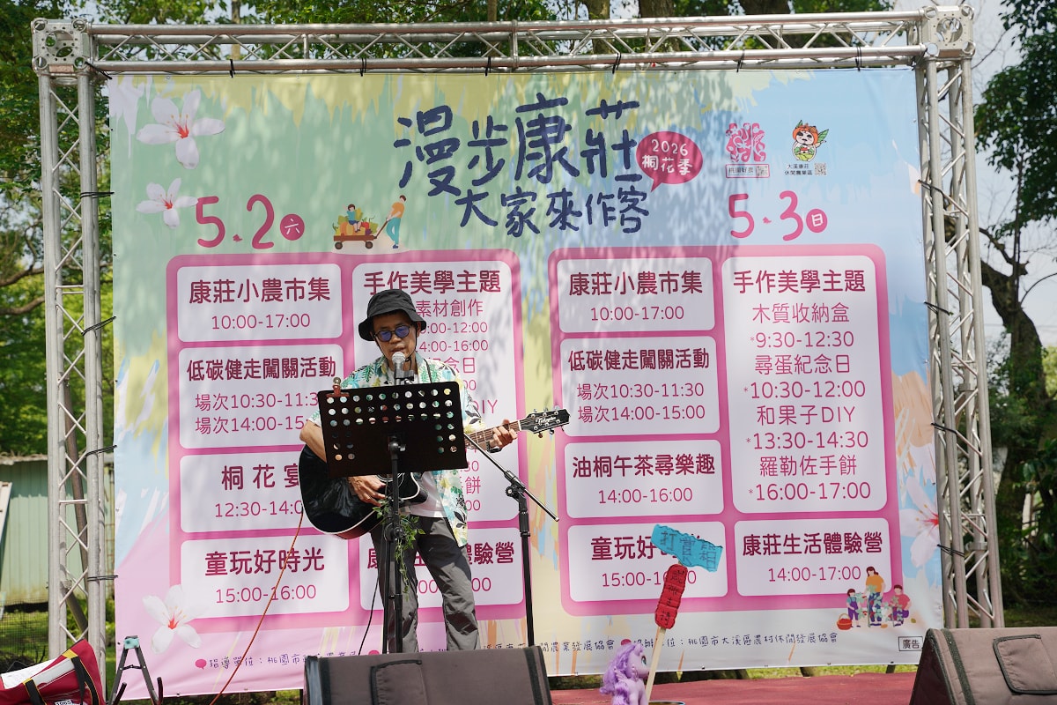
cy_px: 352
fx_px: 1703
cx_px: 528
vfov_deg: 23.4
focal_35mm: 58
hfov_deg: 34.5
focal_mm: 58
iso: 100
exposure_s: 1/320
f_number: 5.6
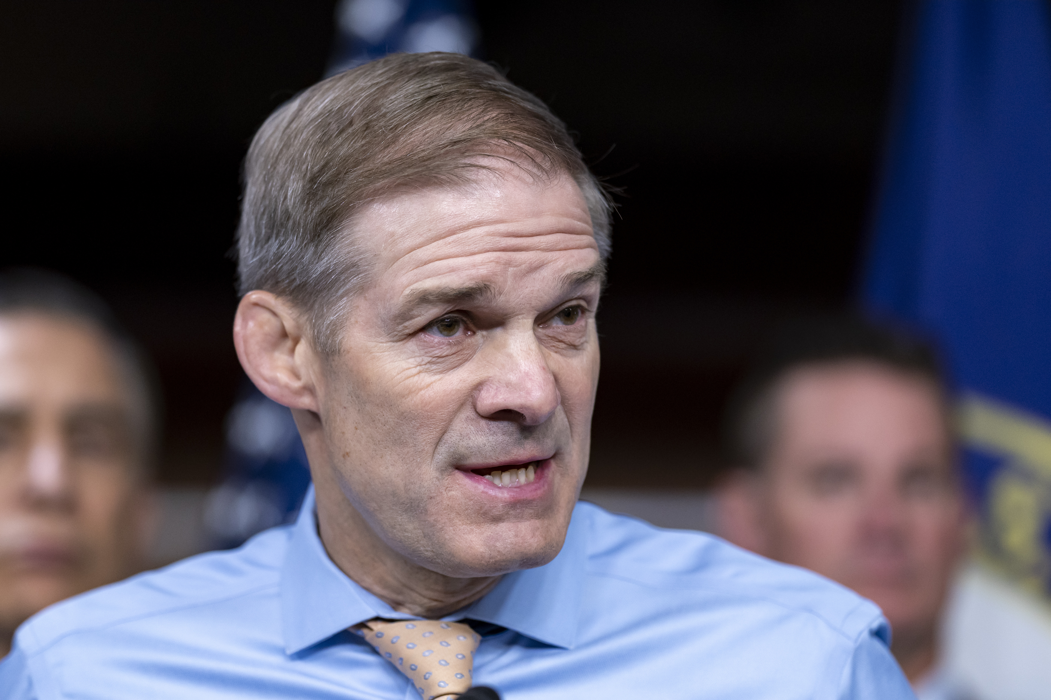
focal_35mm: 202
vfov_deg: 6.8
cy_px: 350
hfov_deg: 10.2
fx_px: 5897
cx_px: 526
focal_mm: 135
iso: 1000
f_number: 1.8
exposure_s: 1/500
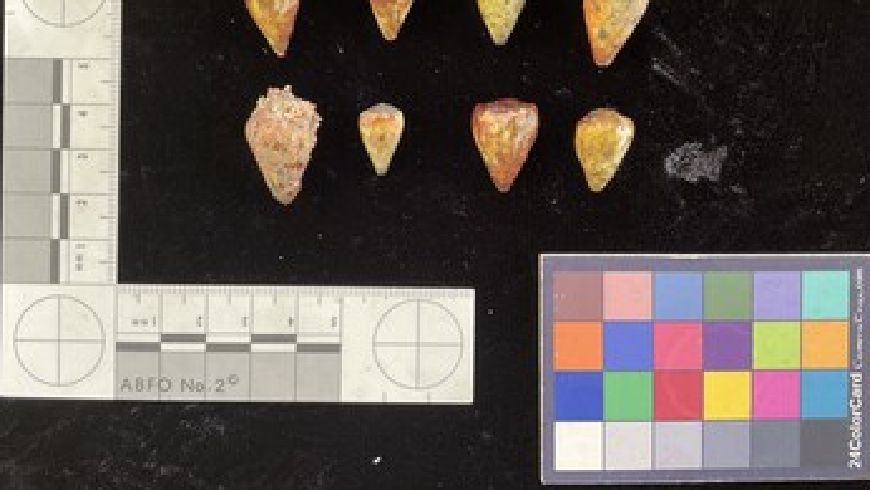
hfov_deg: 61.0
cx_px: 435
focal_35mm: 32
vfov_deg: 36.5
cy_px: 182
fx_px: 739
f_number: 1.8
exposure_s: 1/50
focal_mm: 3
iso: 64
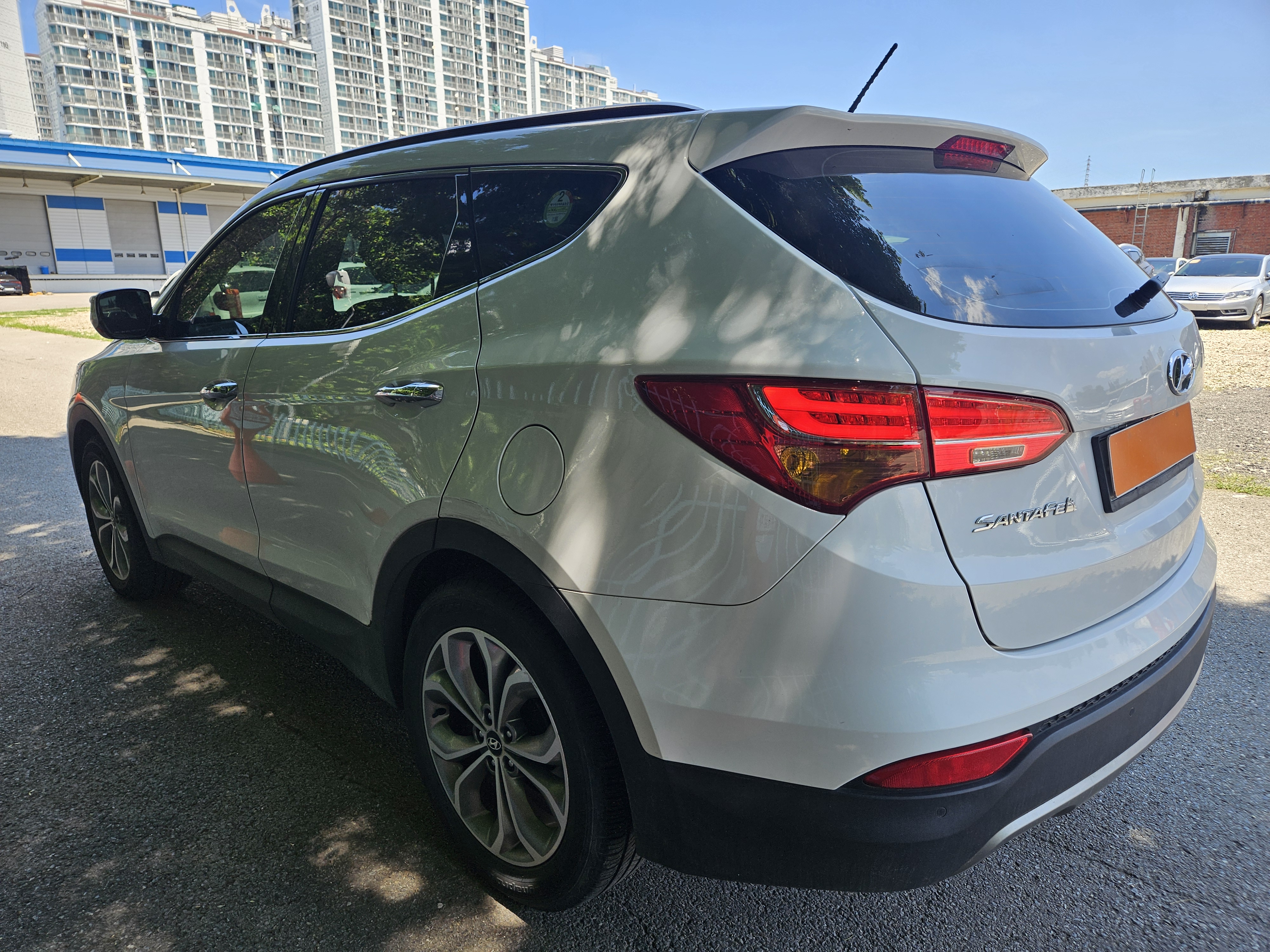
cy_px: 476
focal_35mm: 23
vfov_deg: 58.9
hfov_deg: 73.9
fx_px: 844
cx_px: 635
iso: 25
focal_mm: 5.4
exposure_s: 1/423
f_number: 1.8
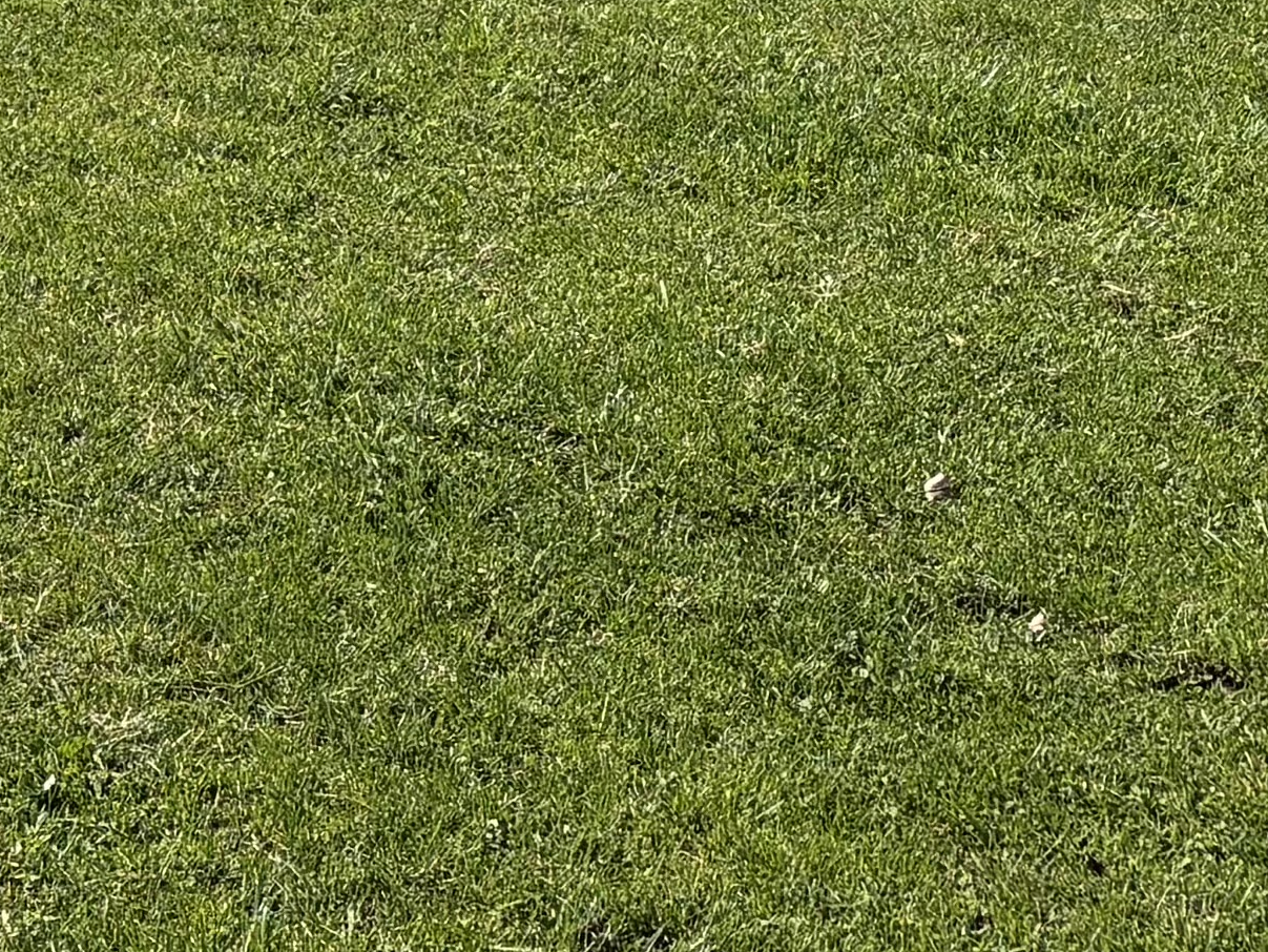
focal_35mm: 123
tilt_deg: +0.1
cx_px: -104
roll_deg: -1.5
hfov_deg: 15.6
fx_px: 4507
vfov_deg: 10.8
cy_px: -1083
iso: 50
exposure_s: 1/4608
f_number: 1.6
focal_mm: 5.96
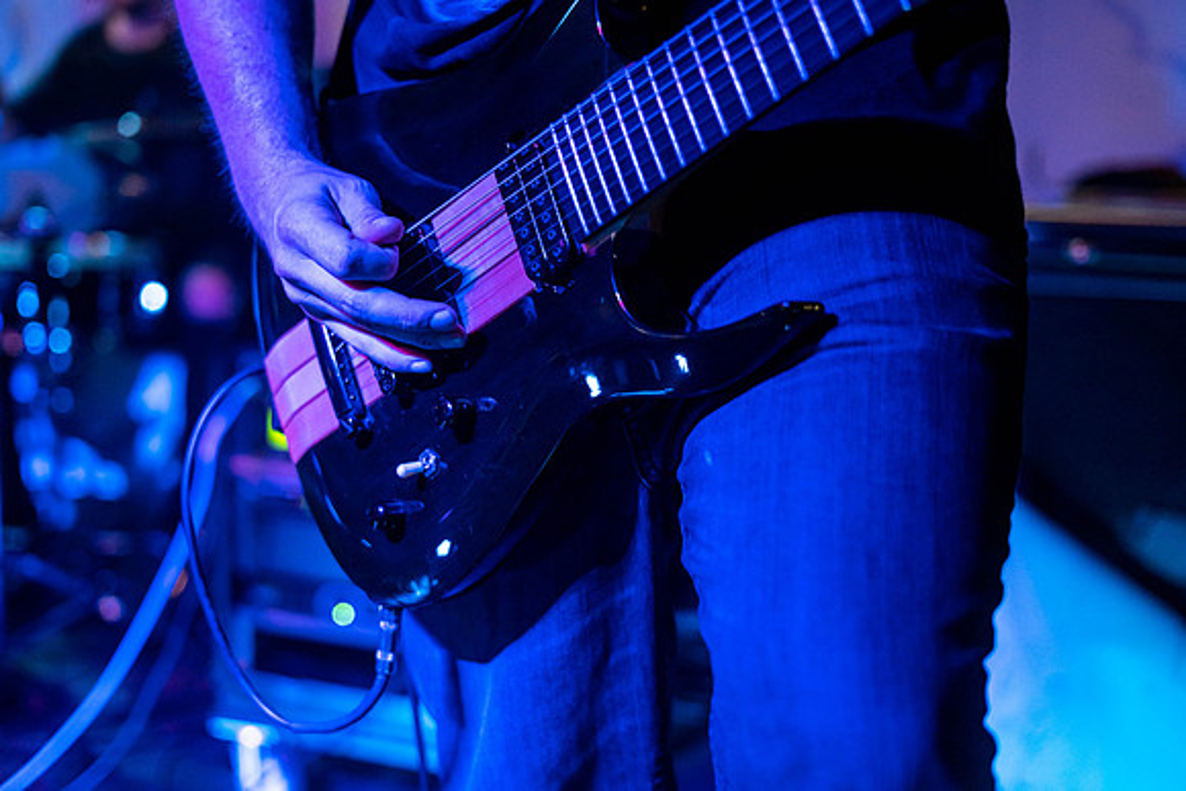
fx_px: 1648
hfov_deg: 39.6
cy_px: 396
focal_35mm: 50
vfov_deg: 27.0
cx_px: 593
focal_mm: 50
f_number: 2.2
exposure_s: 1/160
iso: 2500
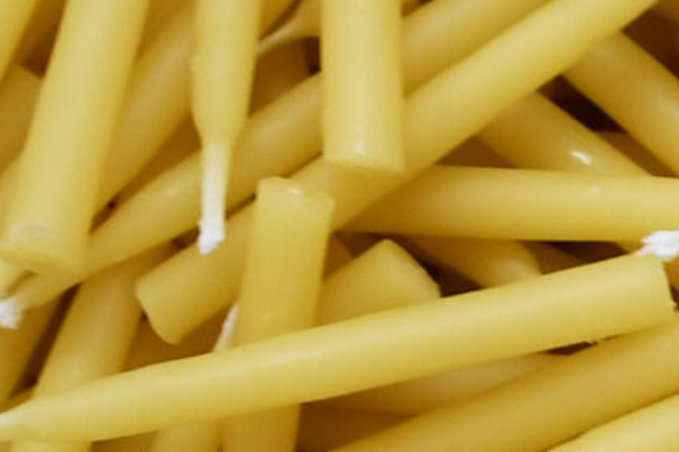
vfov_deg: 6.1
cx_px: 1013
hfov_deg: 9.0
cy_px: 280
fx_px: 4225
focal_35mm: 224
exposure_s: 1/15
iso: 400
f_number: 4
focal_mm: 25
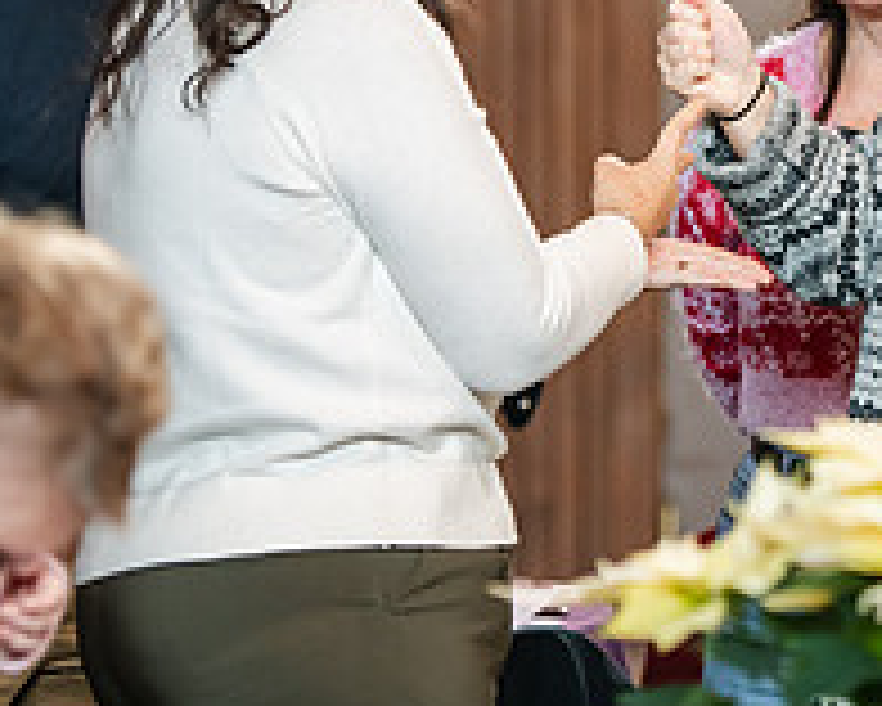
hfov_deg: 6.3
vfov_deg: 5.1
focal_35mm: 306
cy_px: 92
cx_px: 1030
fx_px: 7992
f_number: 3.2
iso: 2000
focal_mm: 110
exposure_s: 1/200
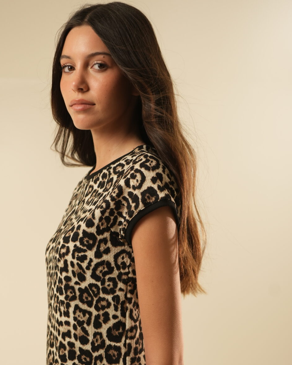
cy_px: 240
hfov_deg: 21.2
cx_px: 126
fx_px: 778
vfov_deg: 26.3
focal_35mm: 72
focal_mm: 50
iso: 500
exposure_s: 1/125
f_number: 3.5
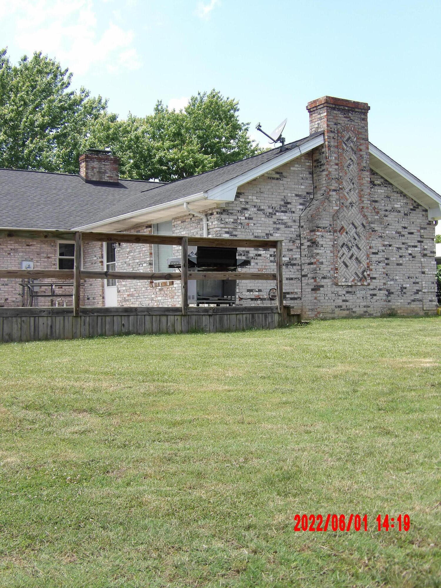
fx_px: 781
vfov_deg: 41.2
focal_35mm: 46
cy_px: 294
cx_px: 220
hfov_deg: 31.5
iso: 100
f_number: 3.3
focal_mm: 8.2
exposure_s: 1/426
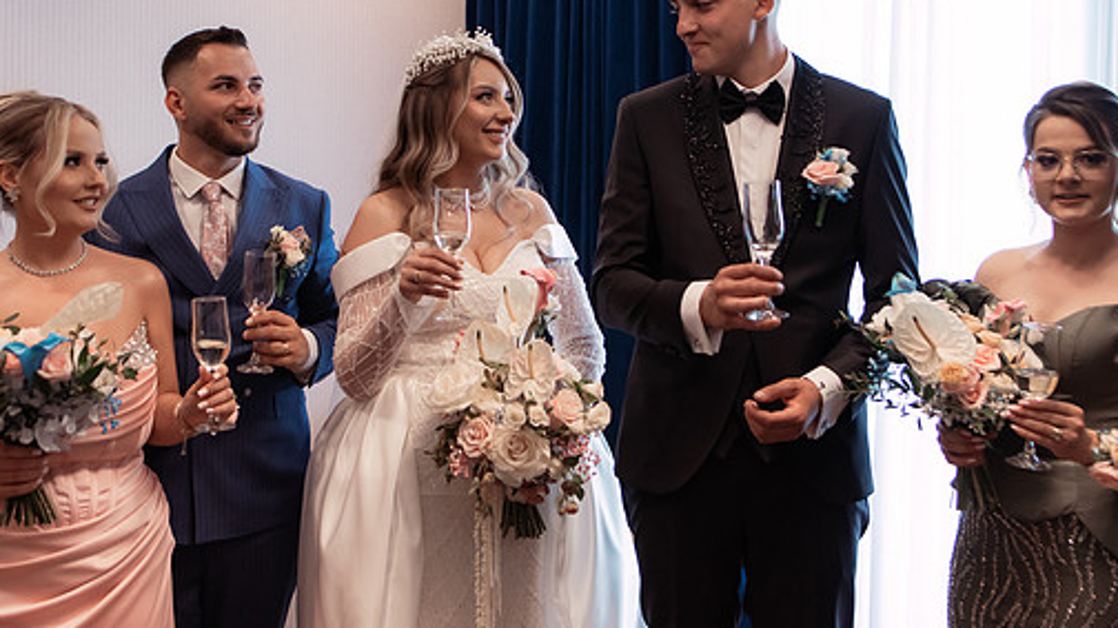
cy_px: 193
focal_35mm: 45
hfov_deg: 45.4
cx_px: 504
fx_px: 1333
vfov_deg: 26.3
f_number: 2.8
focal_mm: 35
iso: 1000
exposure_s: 1/400
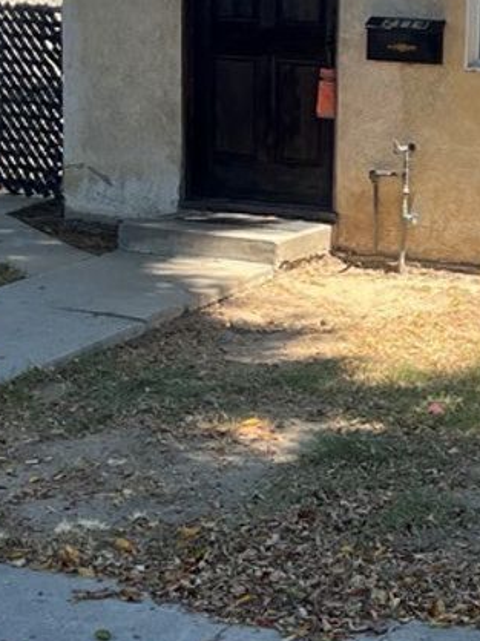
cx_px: 569
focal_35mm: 85
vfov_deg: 23.0
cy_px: 286
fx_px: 1573
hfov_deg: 16.6
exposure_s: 1/1488
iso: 50
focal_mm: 5.7
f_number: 1.5
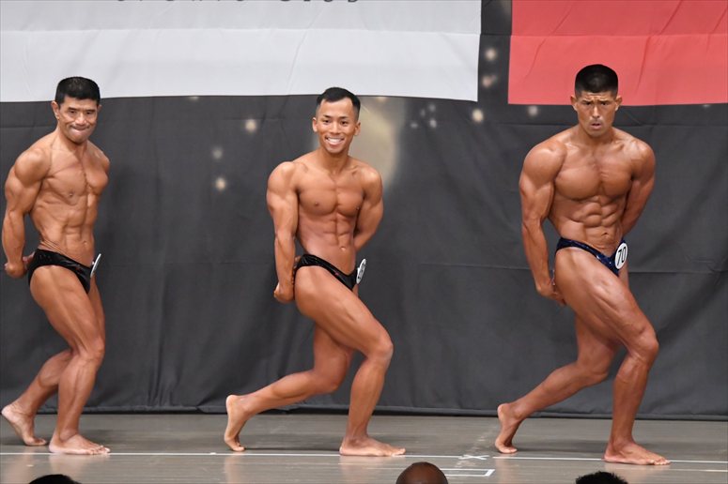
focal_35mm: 240
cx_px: 364
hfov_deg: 8.6
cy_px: 242
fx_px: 4851
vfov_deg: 5.7
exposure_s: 1/400
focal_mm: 160
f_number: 5.6
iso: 6400
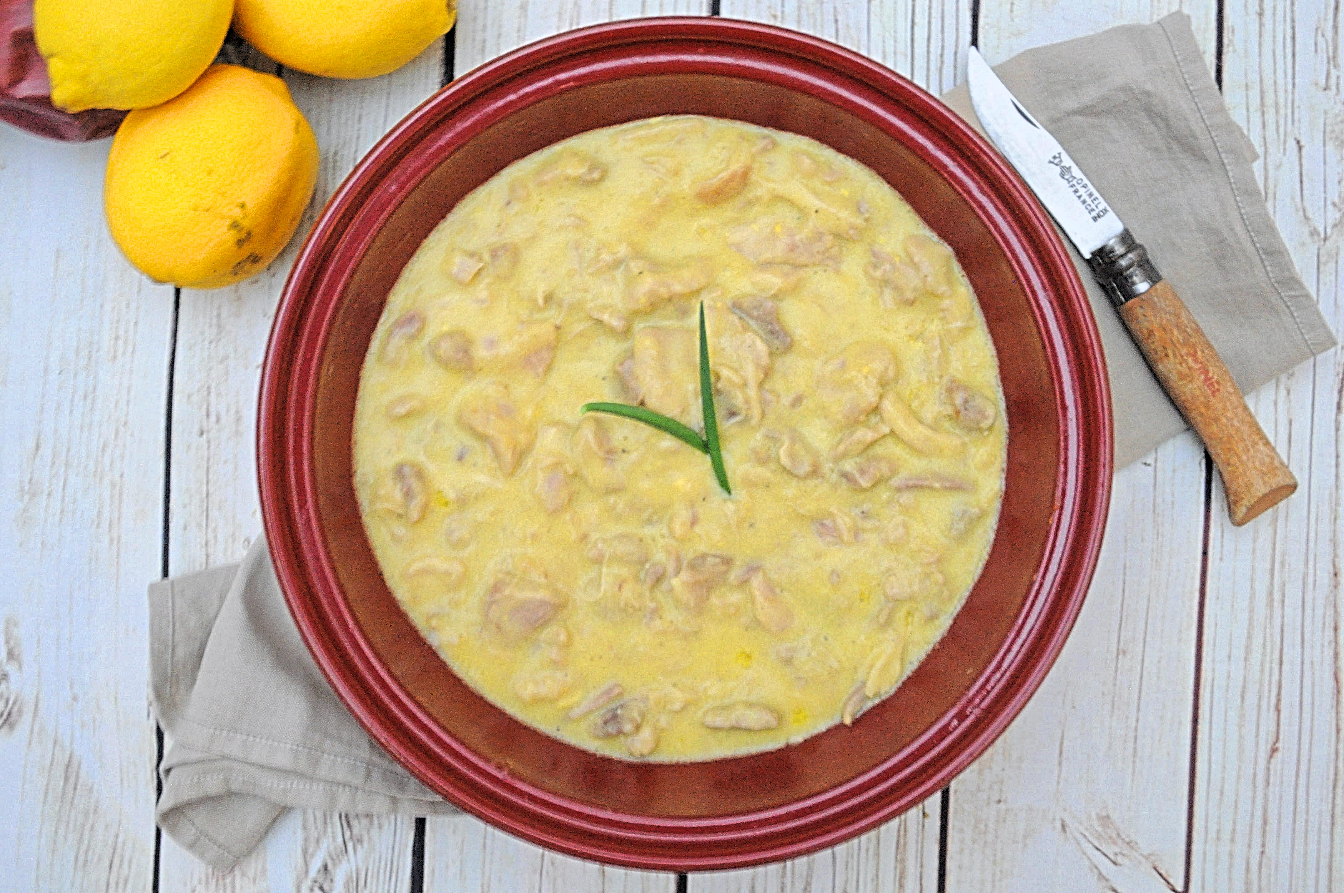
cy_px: 446
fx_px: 1454
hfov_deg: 49.6
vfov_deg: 34.1
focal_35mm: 39
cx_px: 672
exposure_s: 1/3
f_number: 4.2
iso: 1600
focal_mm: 26
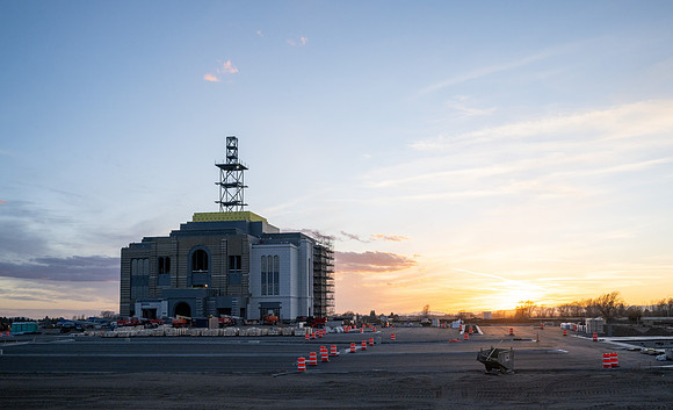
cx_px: 389
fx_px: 648
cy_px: 260
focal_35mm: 36
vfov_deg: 34.9
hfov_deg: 54.6
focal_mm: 30
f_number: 13
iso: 640
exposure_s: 1/160
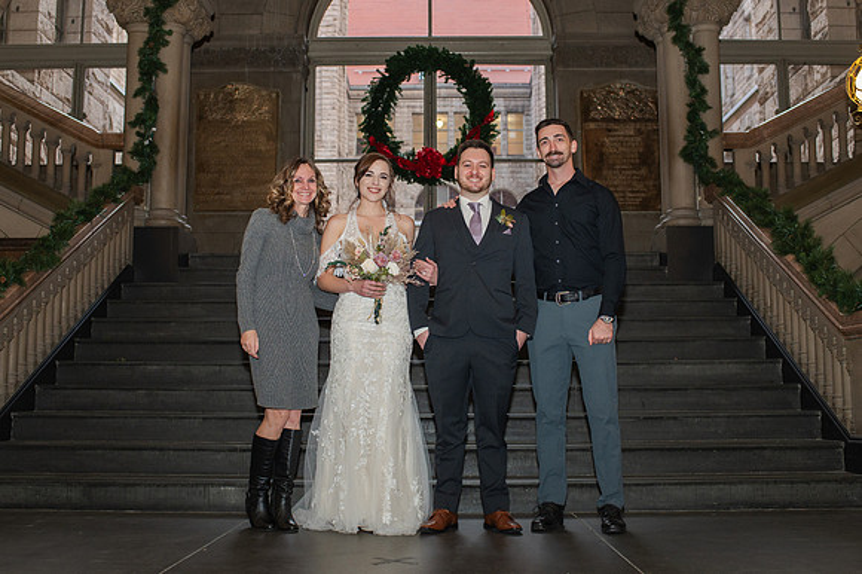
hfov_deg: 46.1
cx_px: 434
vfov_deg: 31.6
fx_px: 1013
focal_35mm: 42
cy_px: 271
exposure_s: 1/200
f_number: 3.5
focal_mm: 35
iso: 1000
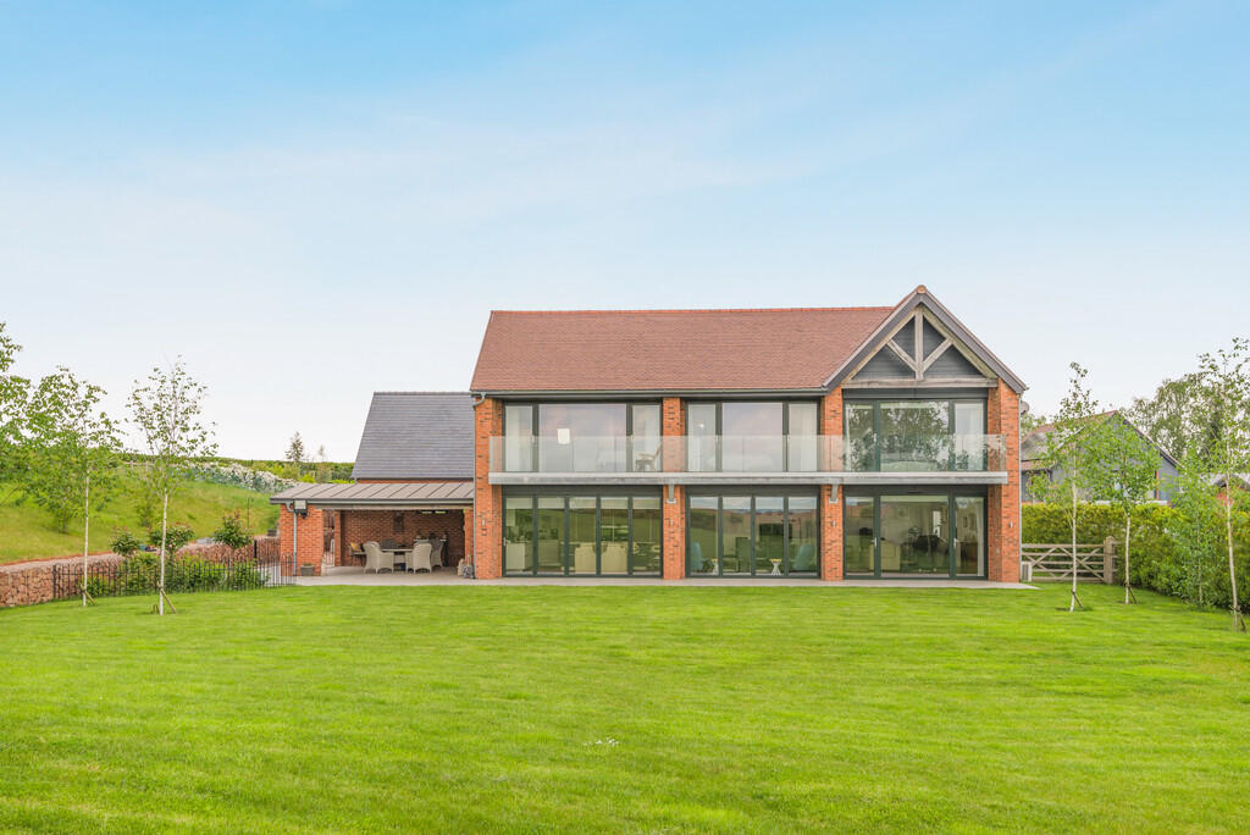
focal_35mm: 29
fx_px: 1007
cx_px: 625
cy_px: 418
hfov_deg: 63.6
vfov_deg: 45.0
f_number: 10
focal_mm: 29
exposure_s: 1/60
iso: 100
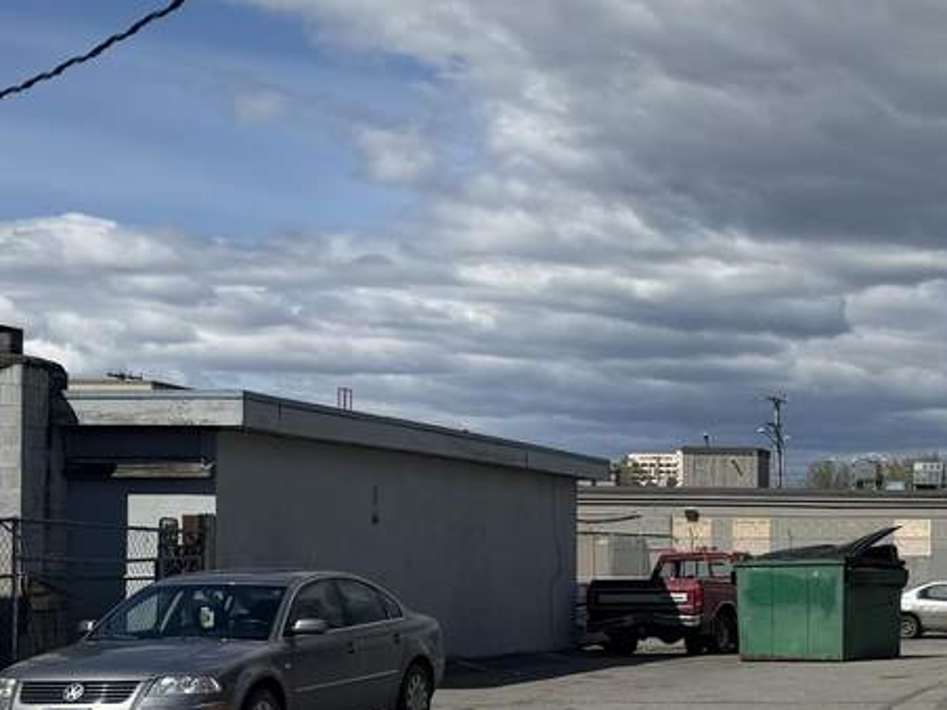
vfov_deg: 21.4
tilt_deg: +0.3
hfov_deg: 24.7
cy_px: 536
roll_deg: +1.1
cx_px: 1240
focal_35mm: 68
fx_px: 1860
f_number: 1.78
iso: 80
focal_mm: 6.76
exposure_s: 1/8130
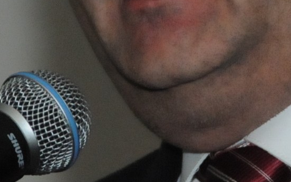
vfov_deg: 1.5
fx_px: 7058
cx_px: 186
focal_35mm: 890
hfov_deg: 2.4
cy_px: -87
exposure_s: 1/250
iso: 3200
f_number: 5.6
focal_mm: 150
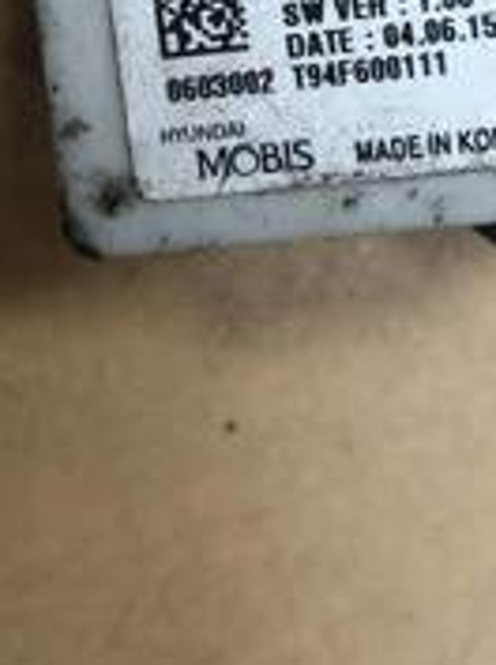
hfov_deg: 19.3
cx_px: 306
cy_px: -154
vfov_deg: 23.3
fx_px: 1457
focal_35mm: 76
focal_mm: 4
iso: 64
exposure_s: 1/15
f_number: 1.8
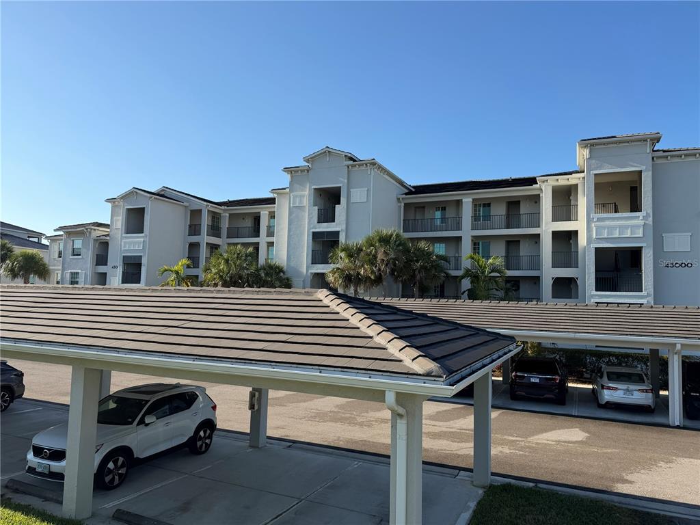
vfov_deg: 56.8
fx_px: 485
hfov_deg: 71.6
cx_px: 350
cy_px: 262
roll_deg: -1.1
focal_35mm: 24
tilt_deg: +4.6
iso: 80
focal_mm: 6.76
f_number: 1.78
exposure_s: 1/3584
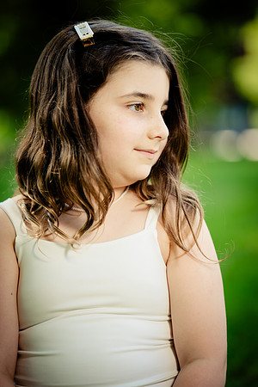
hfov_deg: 16.1
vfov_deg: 23.9
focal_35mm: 85
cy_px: 194
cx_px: 129
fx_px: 914
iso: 50
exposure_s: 1/200
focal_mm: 85
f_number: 1.8
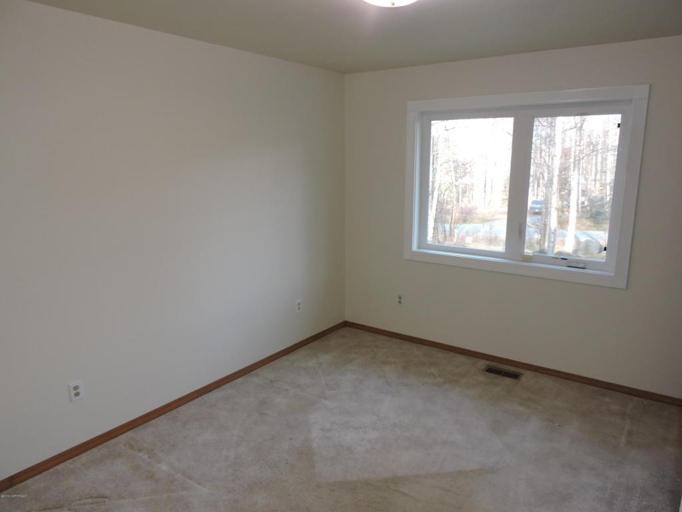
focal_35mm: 24
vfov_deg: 56.8
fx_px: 473
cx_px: 341
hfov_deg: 71.6
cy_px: 256
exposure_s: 1/40
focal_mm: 4.3
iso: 180
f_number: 3.3
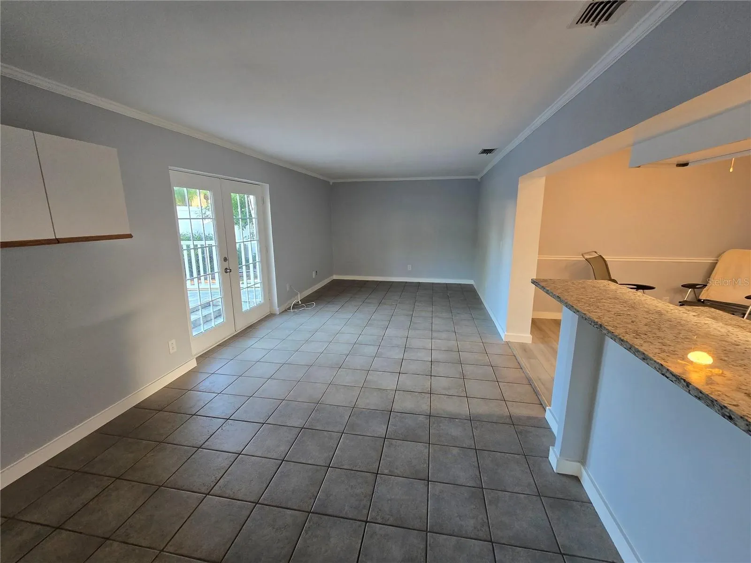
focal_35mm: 13
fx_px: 282
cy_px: 282
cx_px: 376
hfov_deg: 106.2
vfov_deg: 89.9
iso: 200
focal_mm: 2.2
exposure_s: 1/60
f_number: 2.2
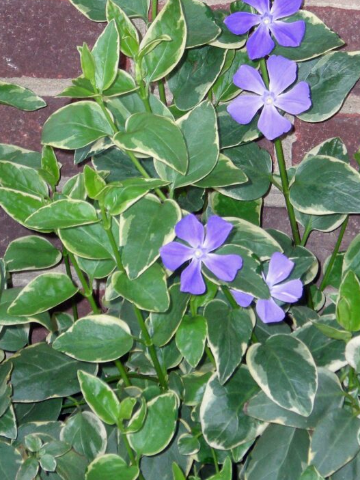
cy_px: 197
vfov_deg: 13.2
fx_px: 2081
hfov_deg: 9.9
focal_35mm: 150
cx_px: 203
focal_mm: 17
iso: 137
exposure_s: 1/120
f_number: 4.9
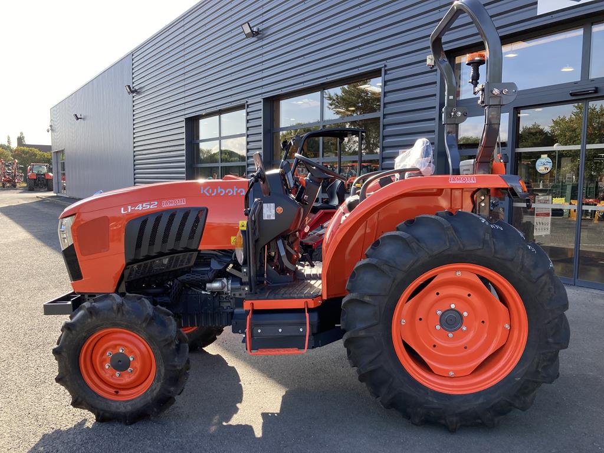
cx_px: 302
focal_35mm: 28
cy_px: 226
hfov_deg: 63.4
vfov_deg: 49.7
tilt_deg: -6.3
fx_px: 489
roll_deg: -0.6
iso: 20
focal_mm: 3.99
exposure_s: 1/316
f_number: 1.8
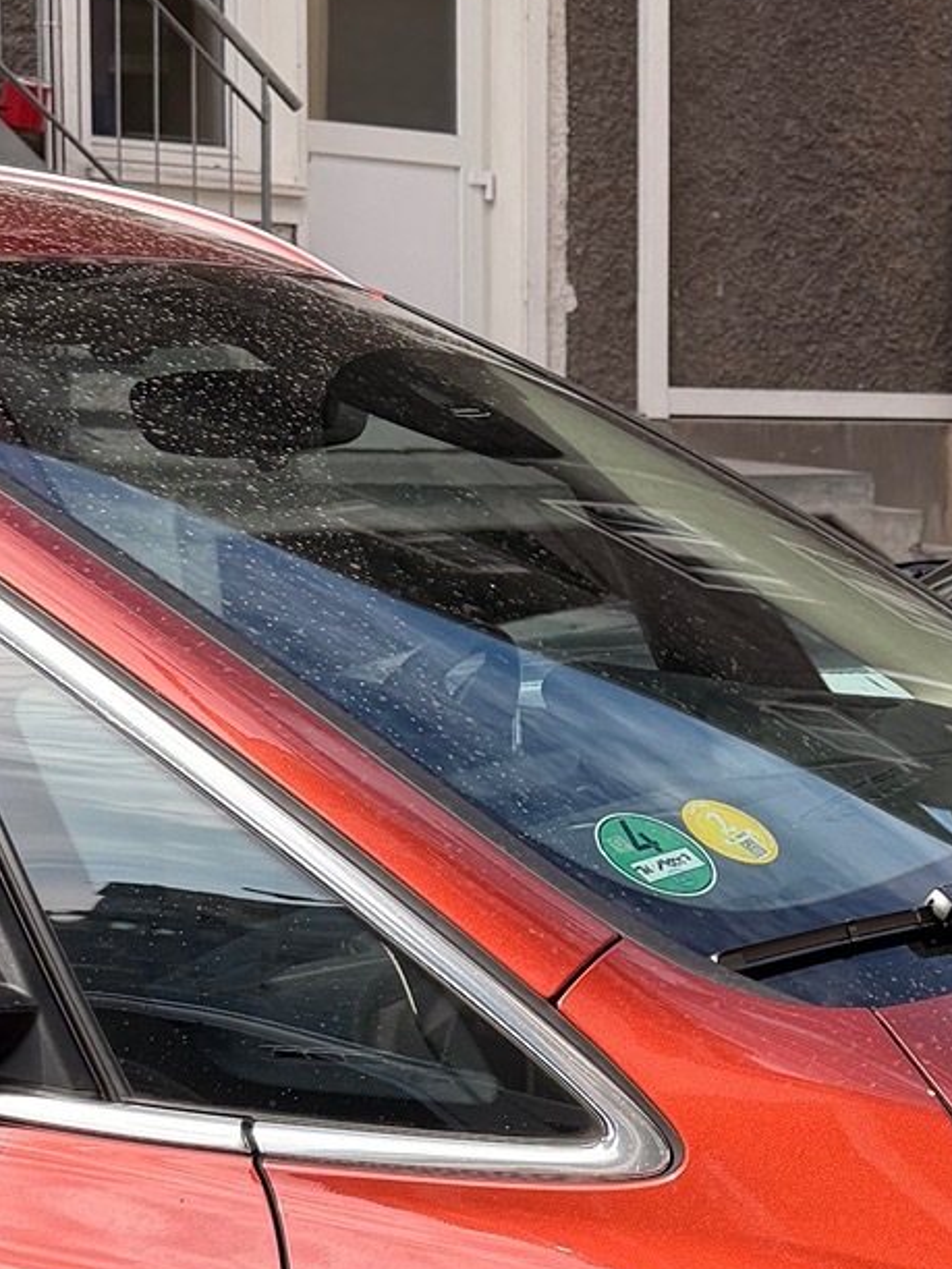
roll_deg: -3.8
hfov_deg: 17.7
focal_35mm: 79
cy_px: 865
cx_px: 1166
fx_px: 2897
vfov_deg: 24.6
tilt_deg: -12.2
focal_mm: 6.76
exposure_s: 1/1901
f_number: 1.78
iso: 100
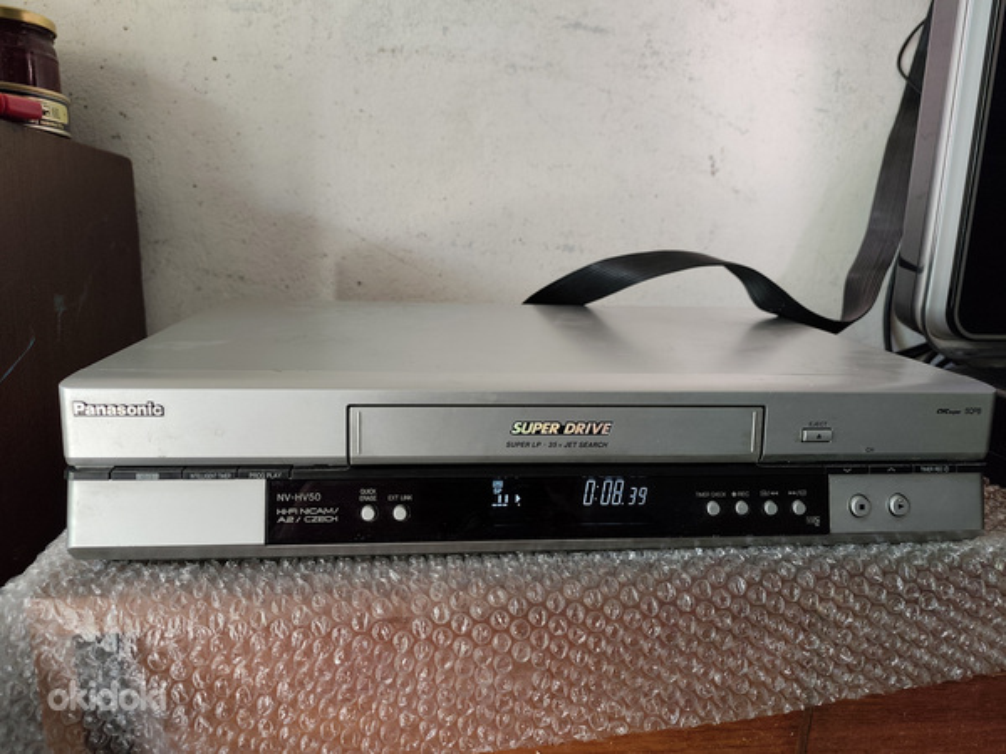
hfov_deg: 73.9
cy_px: 377
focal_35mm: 23
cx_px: 503
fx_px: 668
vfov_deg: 58.9
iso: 250
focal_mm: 6.19
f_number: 1.65
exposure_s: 1/51.7
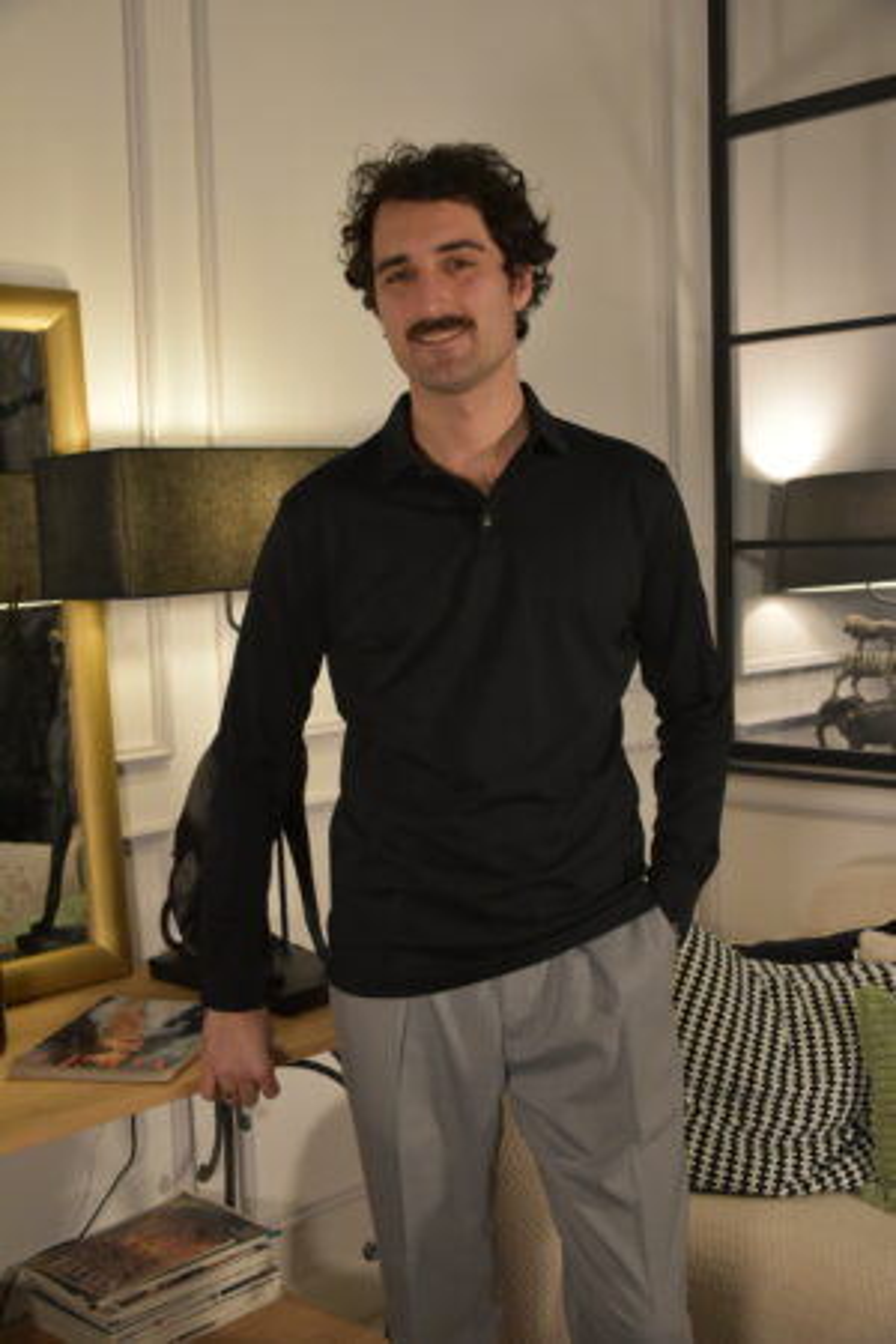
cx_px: 448
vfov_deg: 46.4
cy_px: 672
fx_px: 1568
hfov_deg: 31.9
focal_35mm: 42
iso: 1600
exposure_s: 1/125
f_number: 4
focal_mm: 28
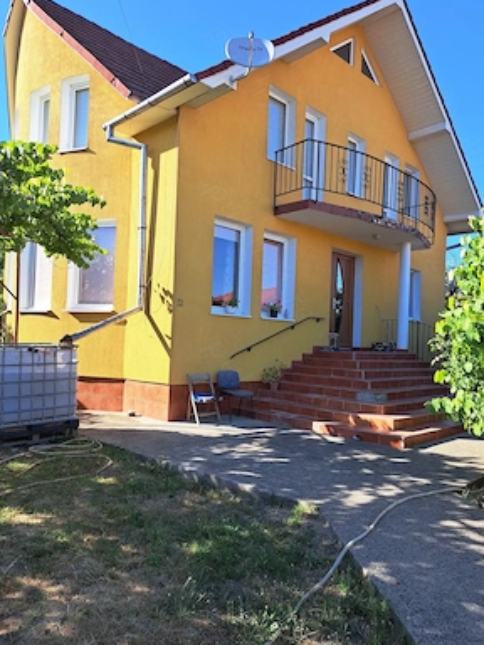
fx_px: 466
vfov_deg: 69.4
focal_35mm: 25
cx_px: 249
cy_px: 331
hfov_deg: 54.9
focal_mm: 5.23
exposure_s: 1/669
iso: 50
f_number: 1.8
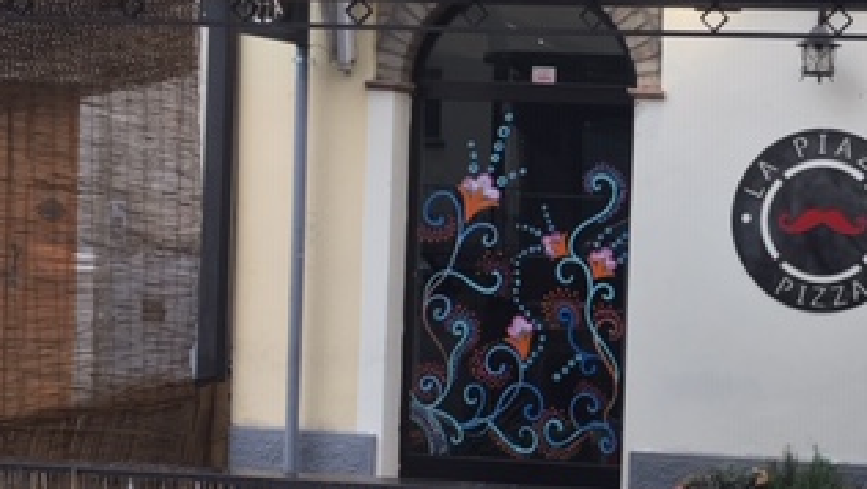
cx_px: 746
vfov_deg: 18.8
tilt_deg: -1.6
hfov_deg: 31.6
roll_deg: -2.2
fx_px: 1472
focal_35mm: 64
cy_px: 217
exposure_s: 1/50
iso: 32
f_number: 2.2
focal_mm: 4.15
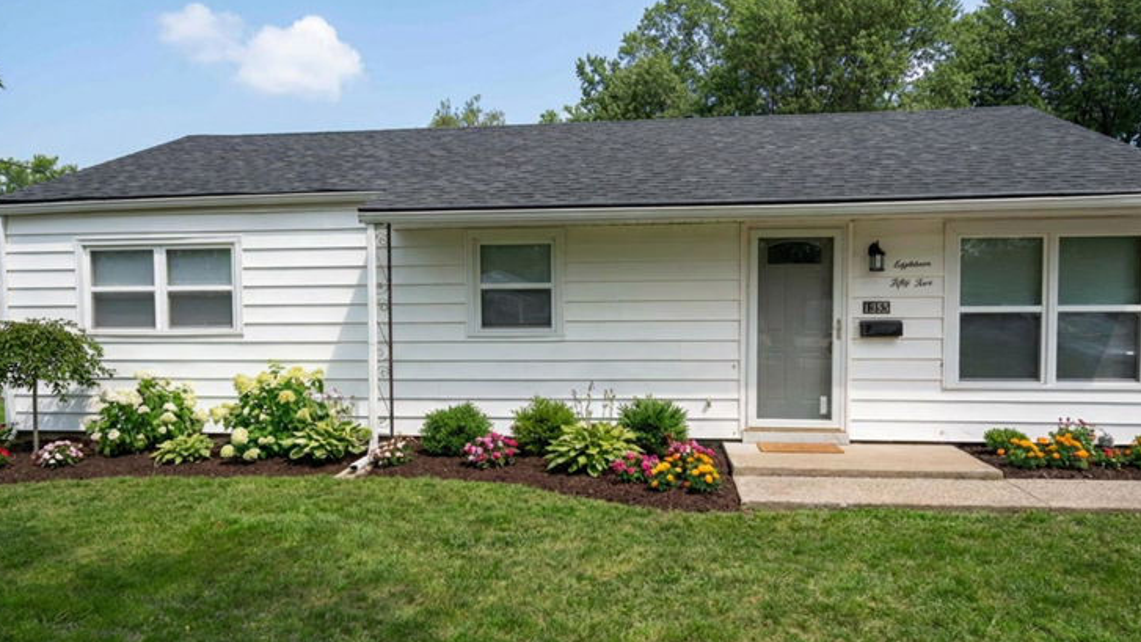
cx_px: 581
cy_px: 348
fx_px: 787
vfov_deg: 44.3
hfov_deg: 71.9
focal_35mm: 26
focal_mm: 24
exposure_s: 1/200
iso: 100
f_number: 8
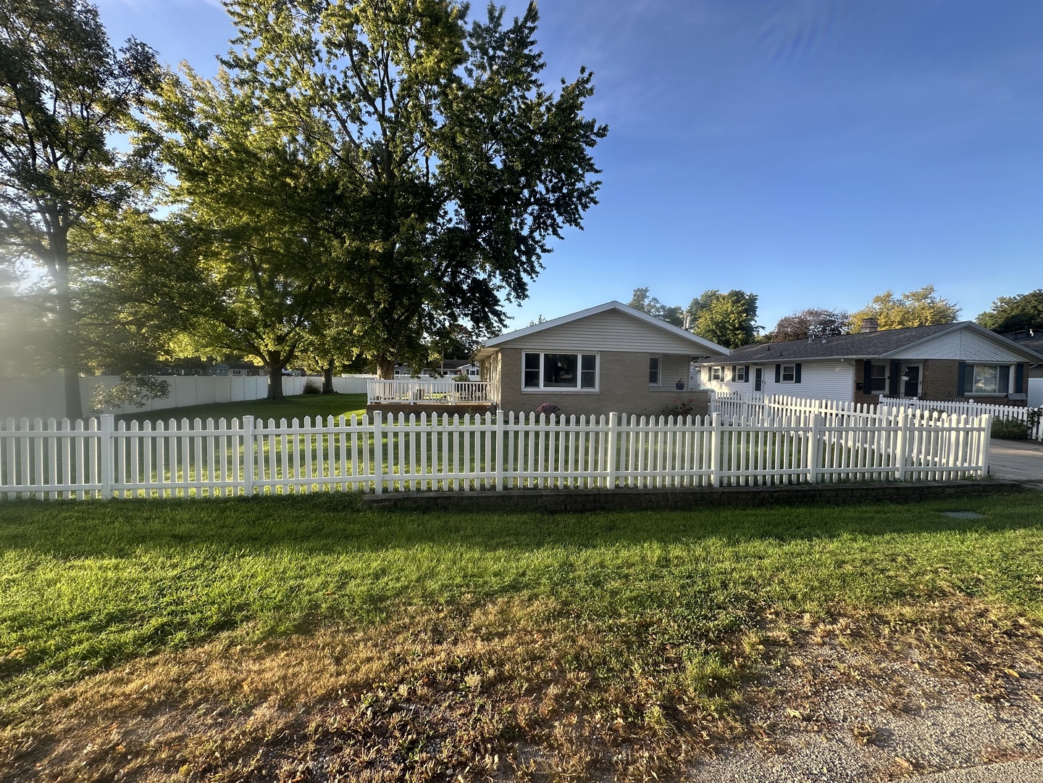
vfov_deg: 85.7
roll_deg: -0.6
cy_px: 392
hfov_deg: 102.1
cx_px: 522
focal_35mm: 14
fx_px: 422
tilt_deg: -1.7
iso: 40
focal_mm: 2.22
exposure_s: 1/344
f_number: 2.2
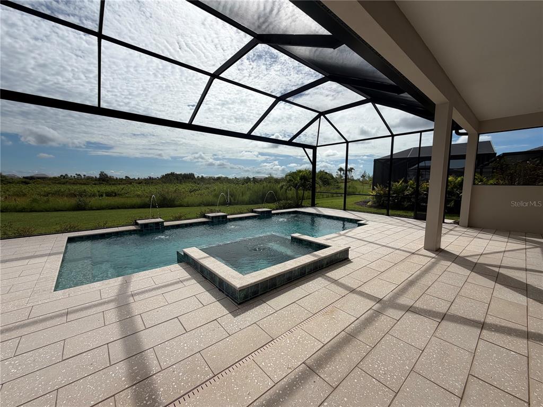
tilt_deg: -6.9
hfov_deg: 102.1
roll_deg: -1.4
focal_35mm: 14
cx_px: 272
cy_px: 204
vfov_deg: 85.7
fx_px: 220
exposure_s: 1/1572
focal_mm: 2.22
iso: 20
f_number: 2.2
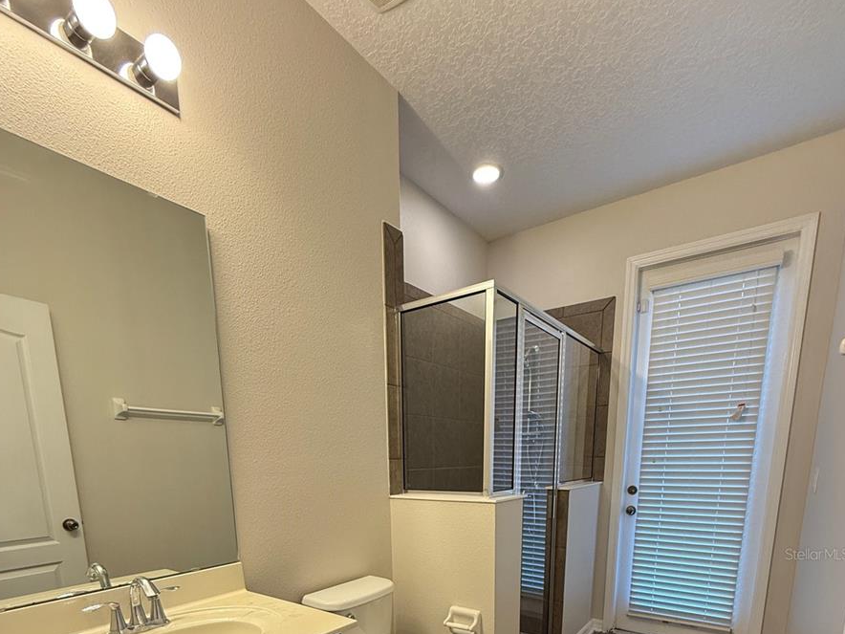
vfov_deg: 59.9
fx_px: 464
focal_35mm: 19
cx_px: 422
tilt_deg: -10.3
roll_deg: +1.2
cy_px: 554
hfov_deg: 84.7
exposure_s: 1/60
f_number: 2.2
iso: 200
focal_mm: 2.22
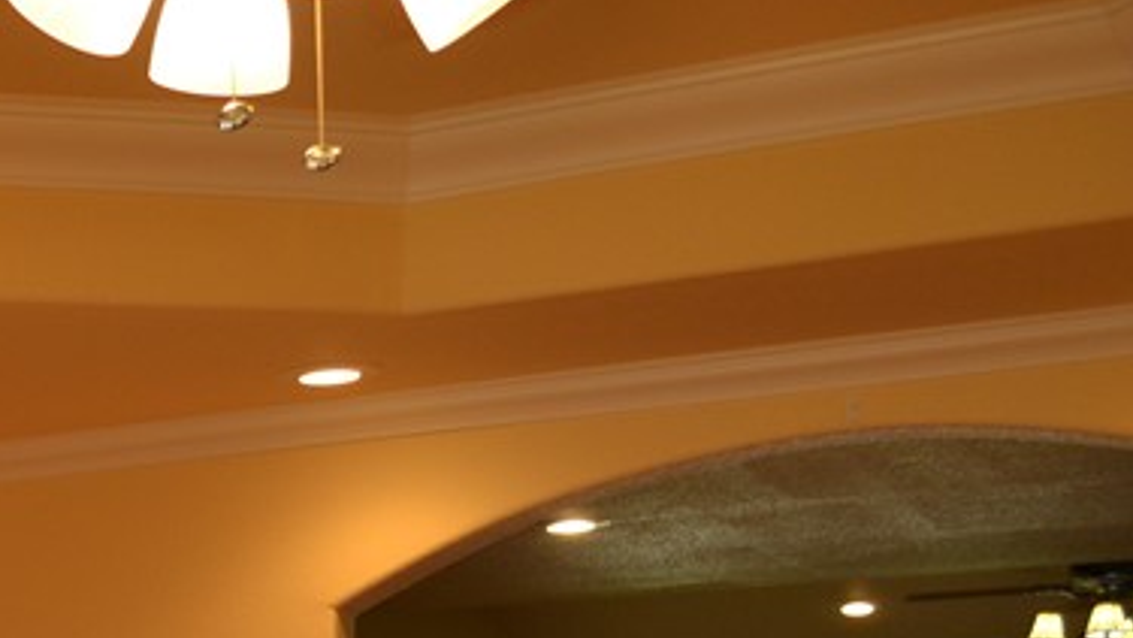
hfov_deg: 22.6
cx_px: -414
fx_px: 2464
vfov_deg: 13.6
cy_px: 1034
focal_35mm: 82
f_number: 3.5
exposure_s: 1/50
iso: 400
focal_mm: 18
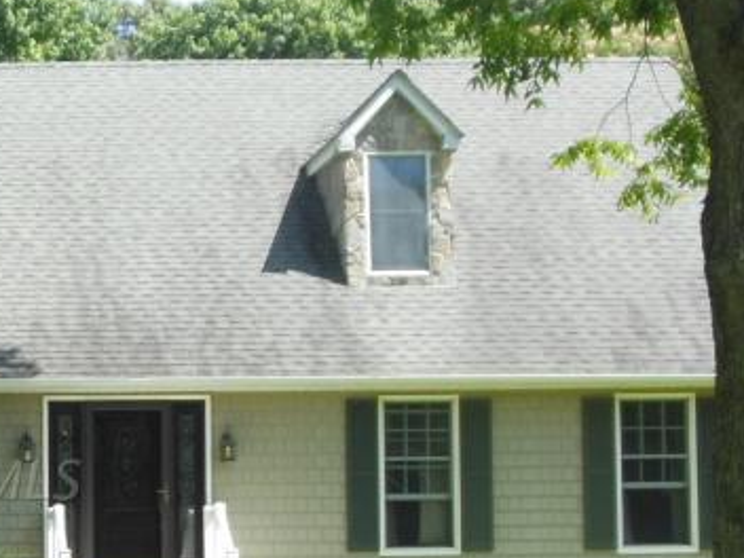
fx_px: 2063
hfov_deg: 19.3
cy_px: 480
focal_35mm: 96
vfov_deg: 15.3
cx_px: -133
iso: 125
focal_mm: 6
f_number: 3.5
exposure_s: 1/400
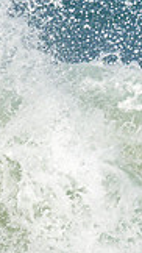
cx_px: 447
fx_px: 18655
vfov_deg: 0.8
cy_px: 61
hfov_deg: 0.4
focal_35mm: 2784
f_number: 11
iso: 560
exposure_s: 1/1600
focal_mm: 530
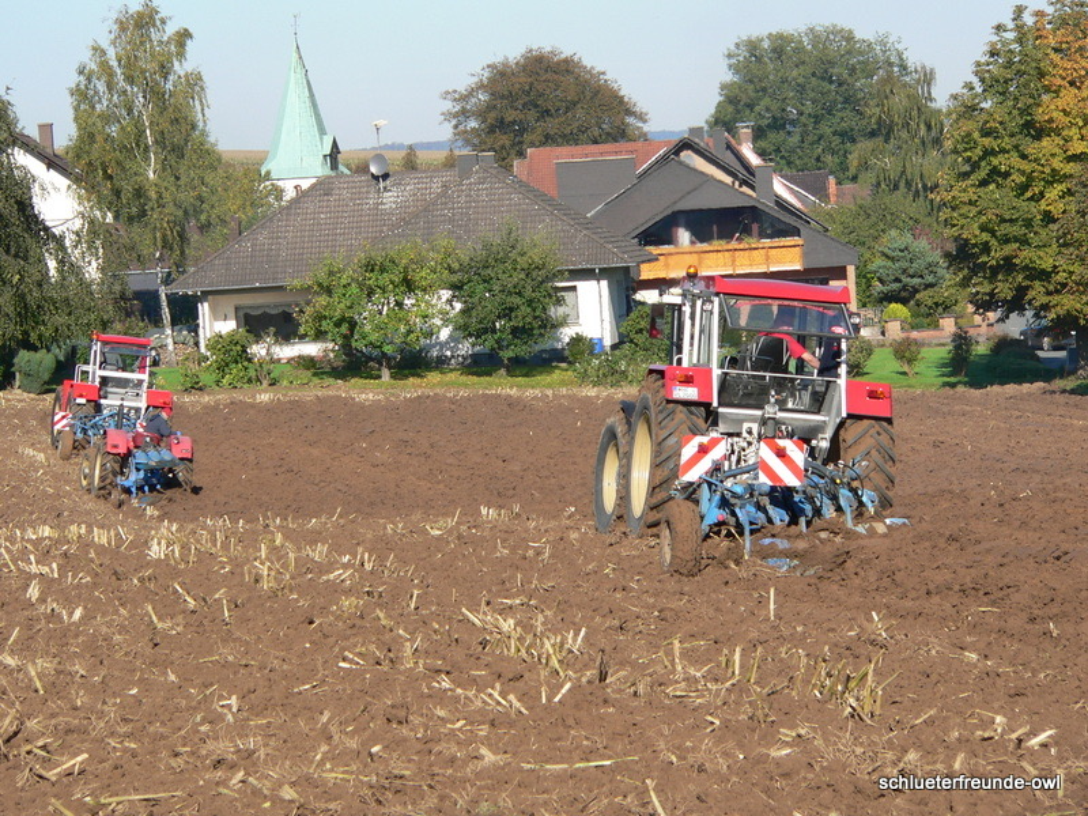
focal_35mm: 185
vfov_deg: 8.0
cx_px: 544
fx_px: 5815
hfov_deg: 10.7
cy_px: 408
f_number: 4
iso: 80
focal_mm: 30.8
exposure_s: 1/500
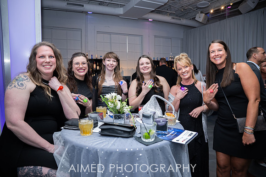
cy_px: 88
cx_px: 133
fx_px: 177
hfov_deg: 73.7
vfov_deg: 53.2
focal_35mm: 24
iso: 640
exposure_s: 1/200
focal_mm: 24
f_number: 2.8
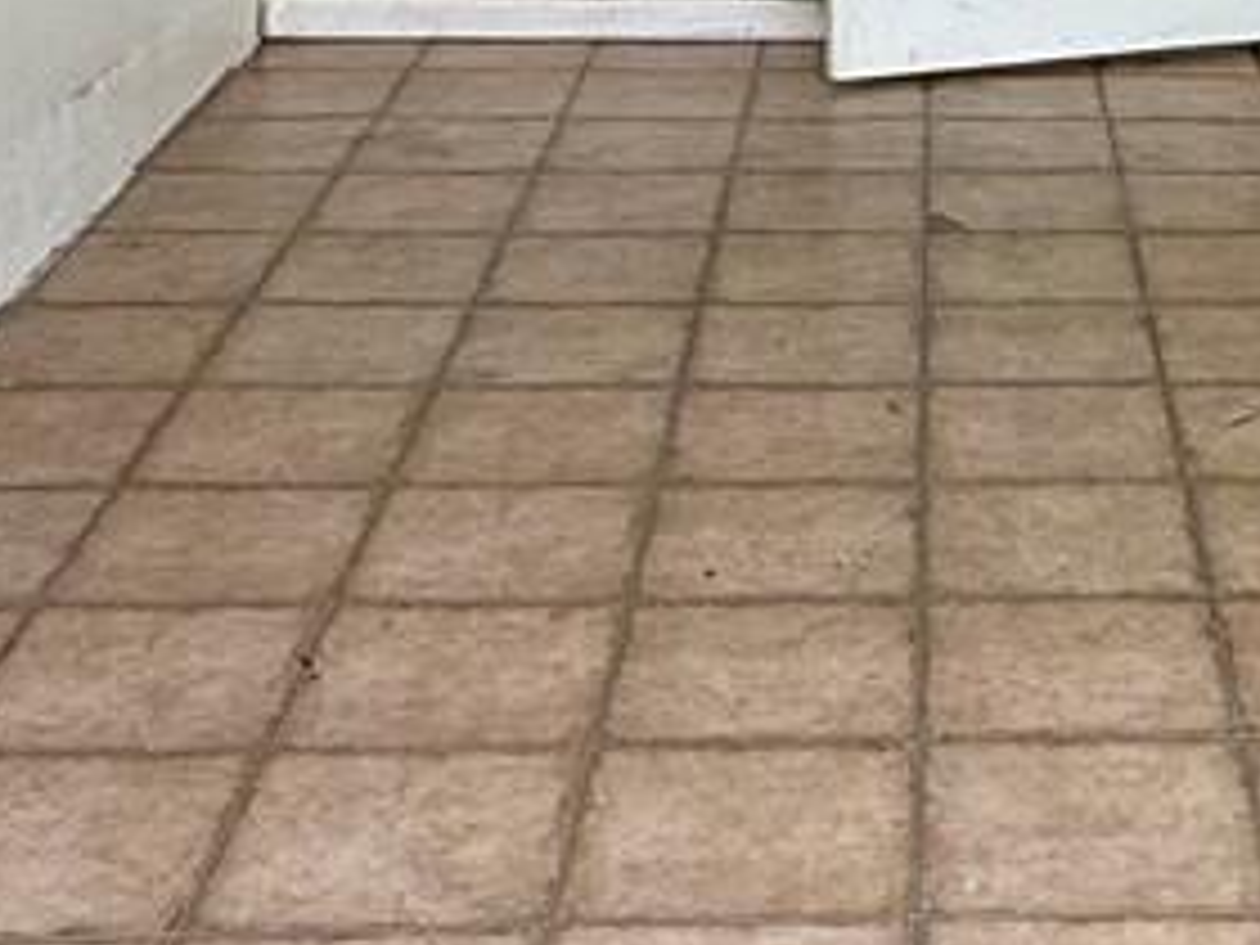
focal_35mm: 80
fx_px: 2912
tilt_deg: -1.5
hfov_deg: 23.8
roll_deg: -0.6
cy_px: -580
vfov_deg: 16.4
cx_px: 1125
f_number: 2.2
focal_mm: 2.22
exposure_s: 1/152
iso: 50
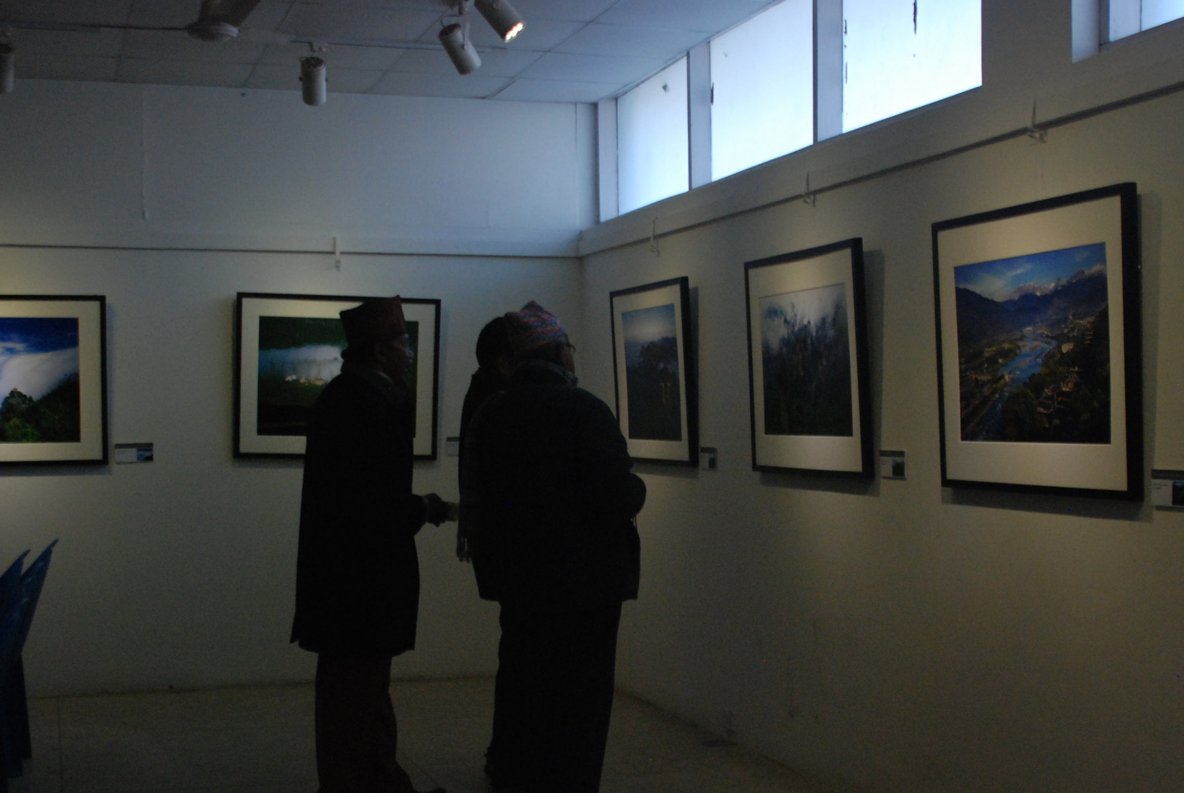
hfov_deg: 40.3
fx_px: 1614
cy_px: 460
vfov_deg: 27.6
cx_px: 608
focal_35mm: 49
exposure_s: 1/125
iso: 1000
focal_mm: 28
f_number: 5.6
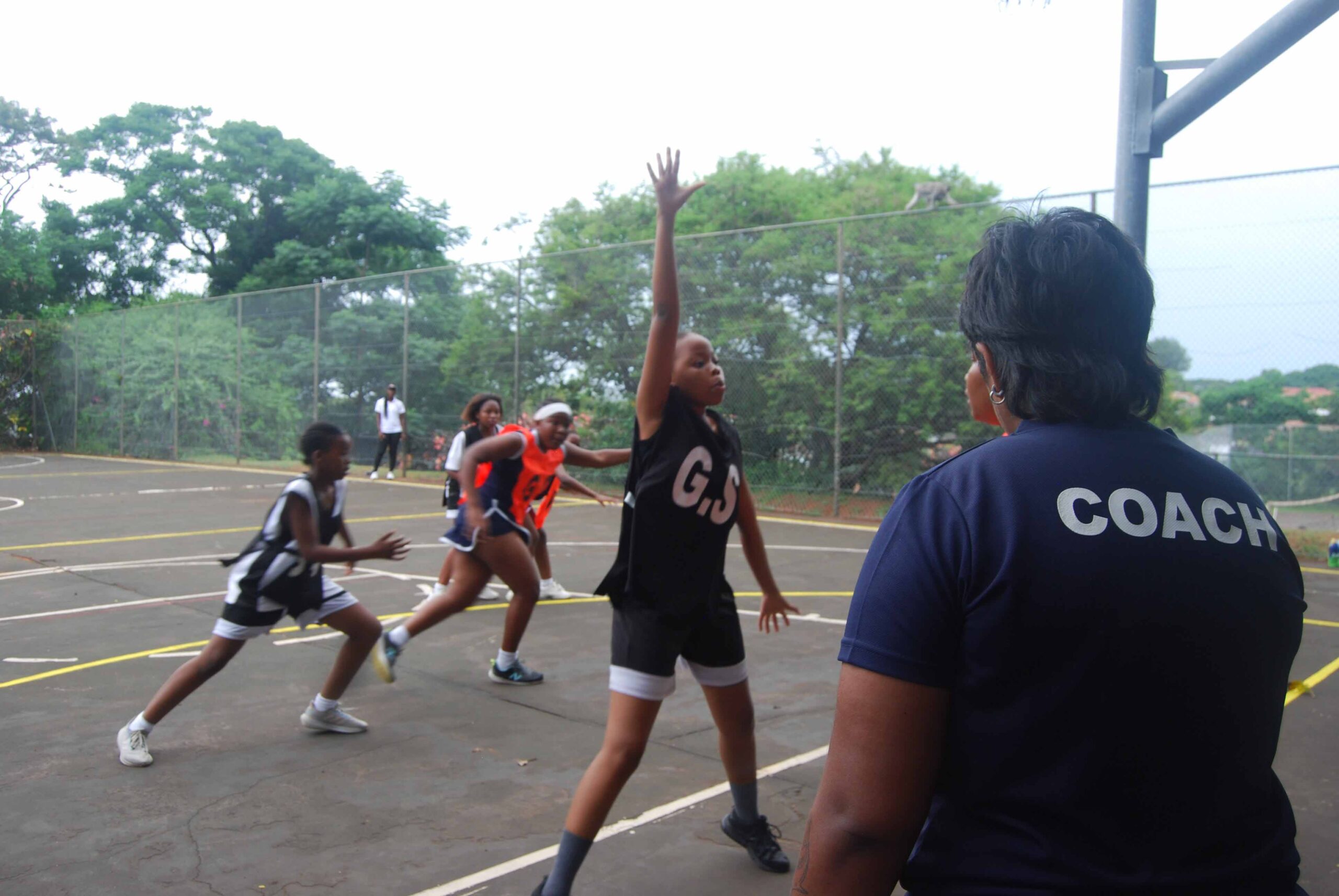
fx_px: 1117
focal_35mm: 30
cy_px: 448
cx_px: 670
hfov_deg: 61.9
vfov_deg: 43.7
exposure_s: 1/125
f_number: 5.6
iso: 200
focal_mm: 20
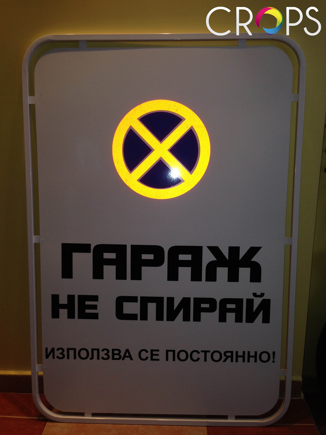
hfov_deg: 42.9
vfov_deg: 55.4
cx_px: 163
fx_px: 414
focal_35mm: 33
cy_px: 218
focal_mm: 4.12
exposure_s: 1/40
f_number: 2.4
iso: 50
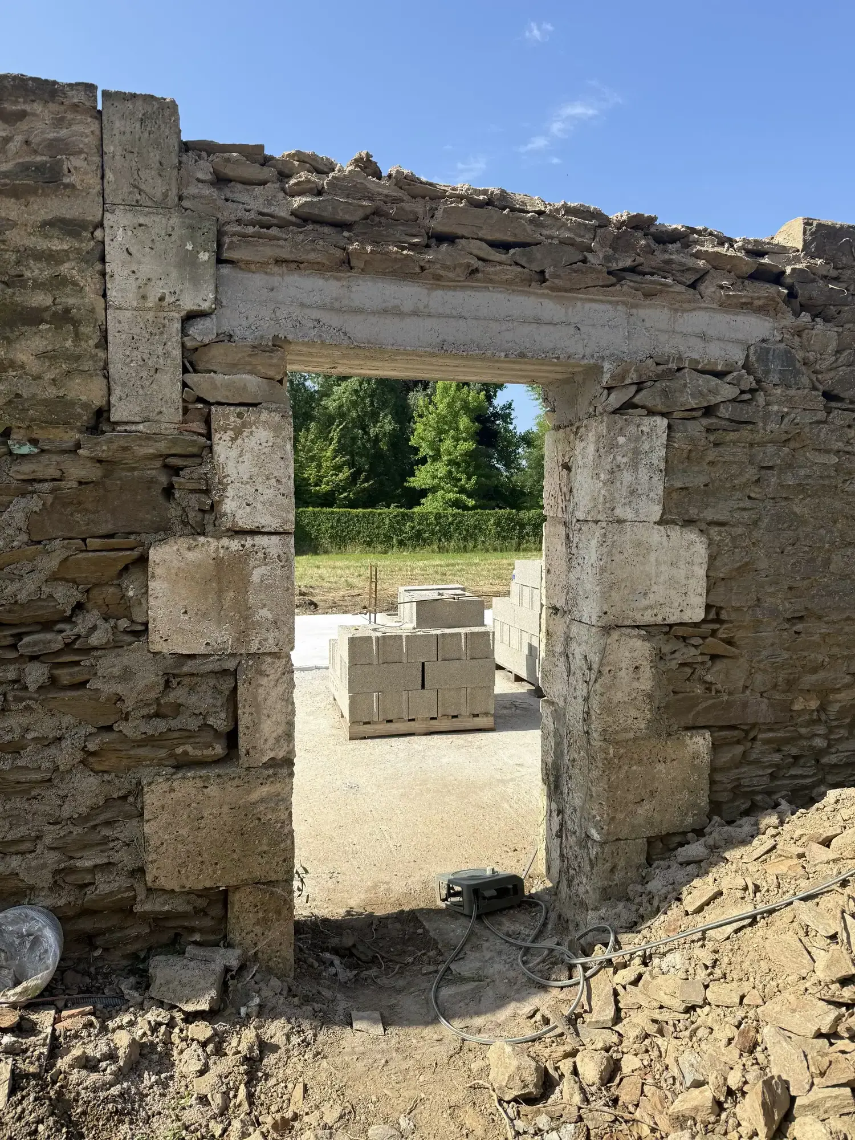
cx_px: 428
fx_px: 790
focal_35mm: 24
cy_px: 570
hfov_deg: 56.8
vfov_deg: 71.6
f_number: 1.78
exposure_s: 1/3425
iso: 80
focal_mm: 6.76
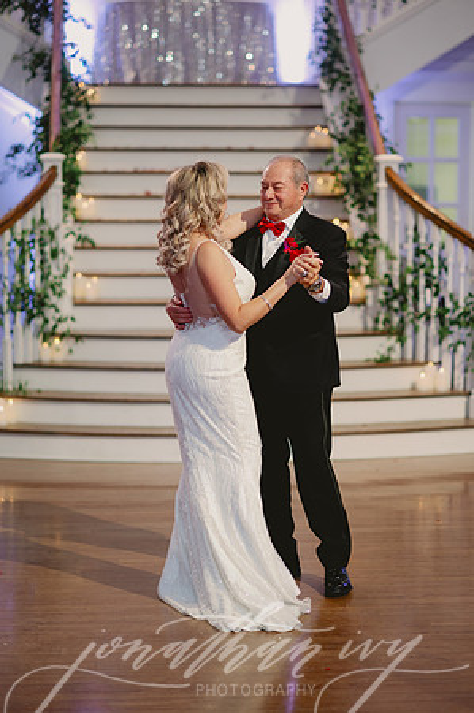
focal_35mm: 85
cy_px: 356
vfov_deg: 23.9
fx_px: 1683
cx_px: 237
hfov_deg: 16.0
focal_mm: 85
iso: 640
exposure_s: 1/100
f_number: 2
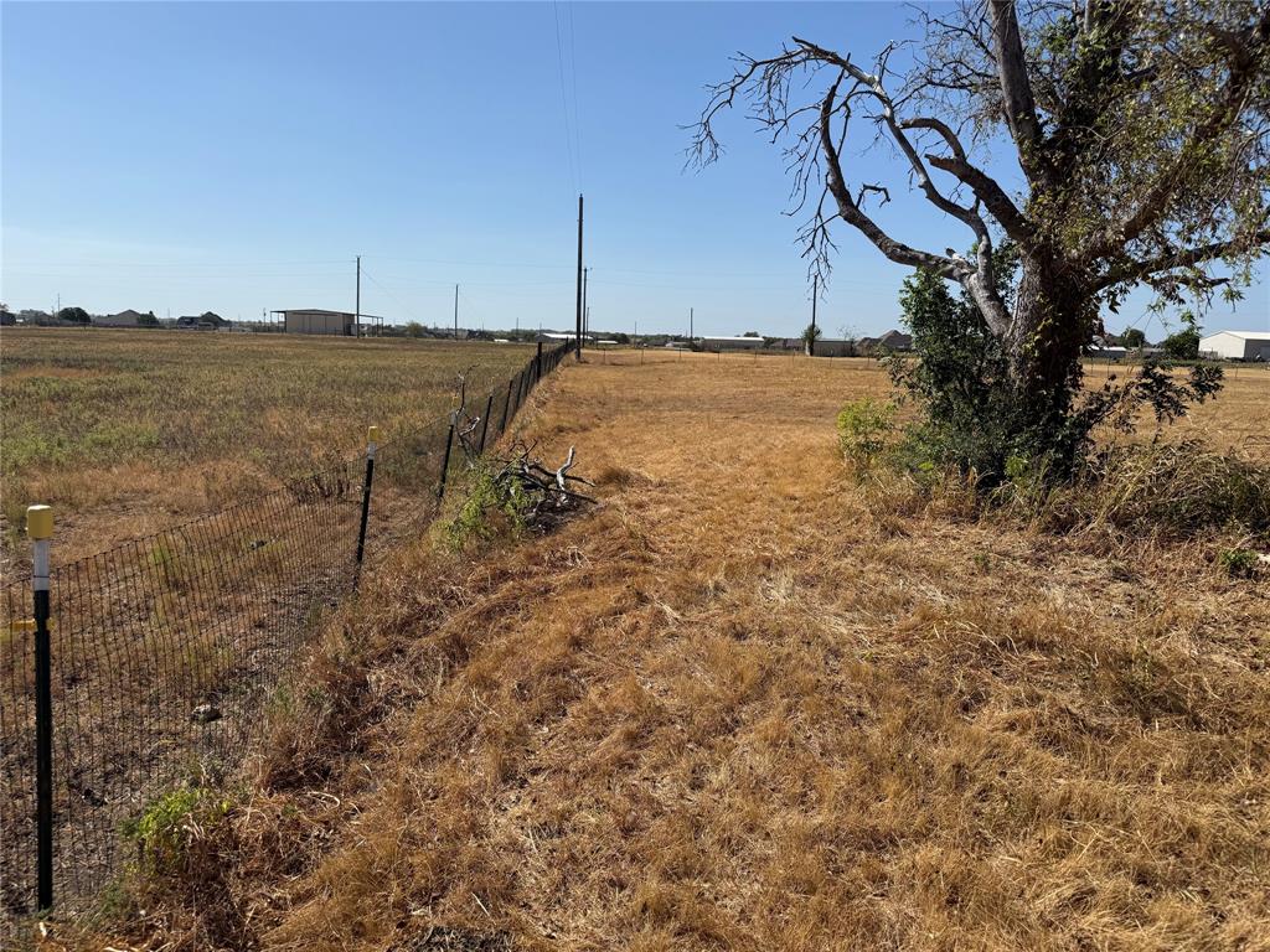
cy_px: 476
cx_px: 635
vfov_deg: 56.8
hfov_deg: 71.6
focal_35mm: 24
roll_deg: -2.0
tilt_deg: -8.4
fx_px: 881
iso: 80
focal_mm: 6.76
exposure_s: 1/6711
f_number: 1.78
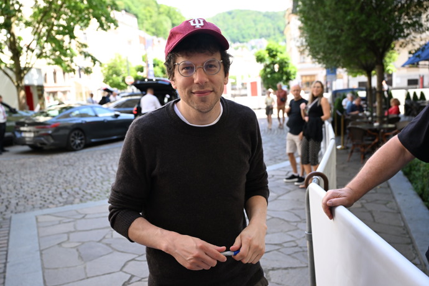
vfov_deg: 39.4
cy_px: 143
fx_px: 399
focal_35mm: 34
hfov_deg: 56.5
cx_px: 214
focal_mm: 33.5
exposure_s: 1/1000
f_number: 4.5
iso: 1250
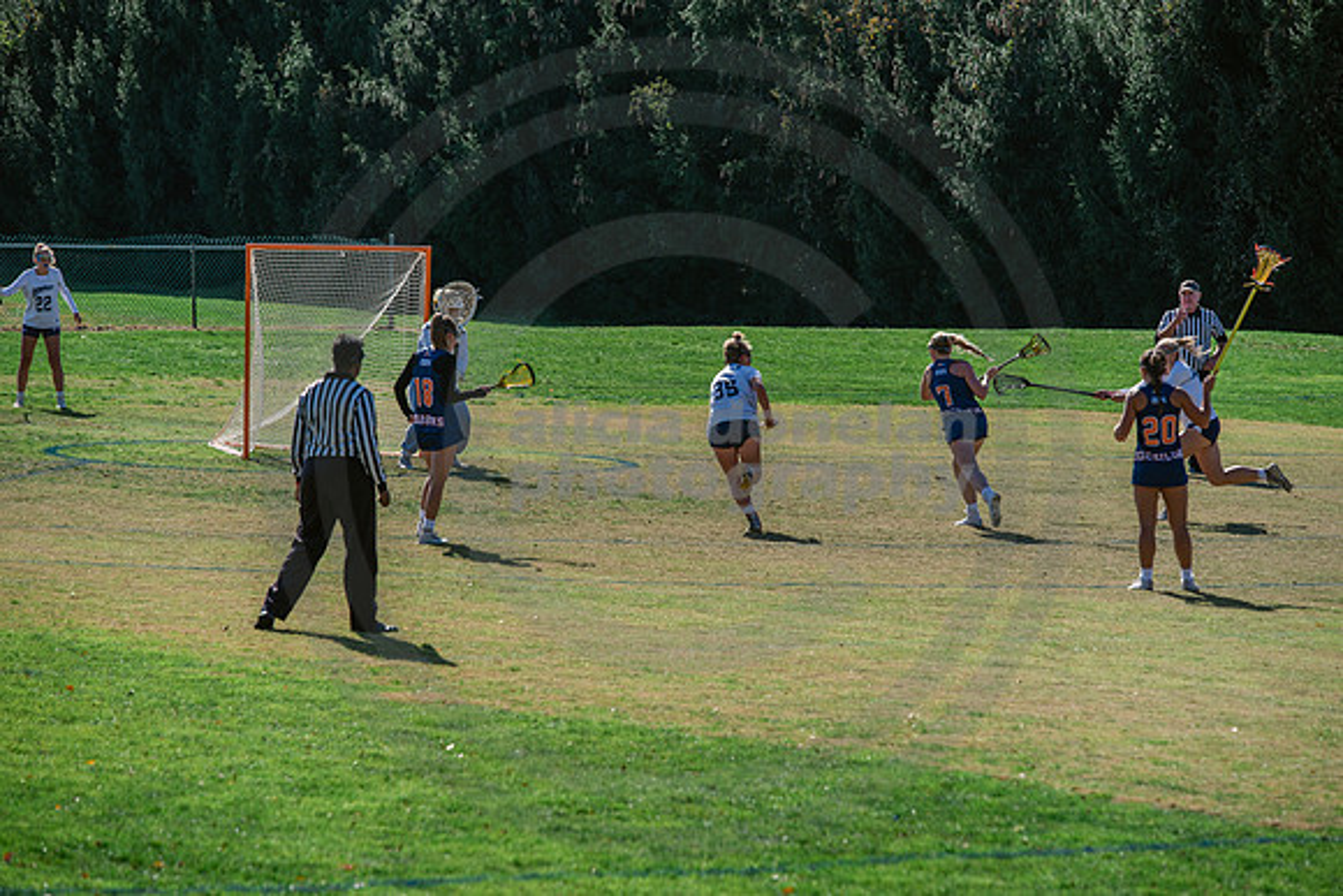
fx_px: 6716
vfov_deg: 7.6
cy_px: 448
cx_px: 672
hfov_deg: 11.4
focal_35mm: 180
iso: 250
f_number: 5
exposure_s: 1/1600
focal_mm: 180
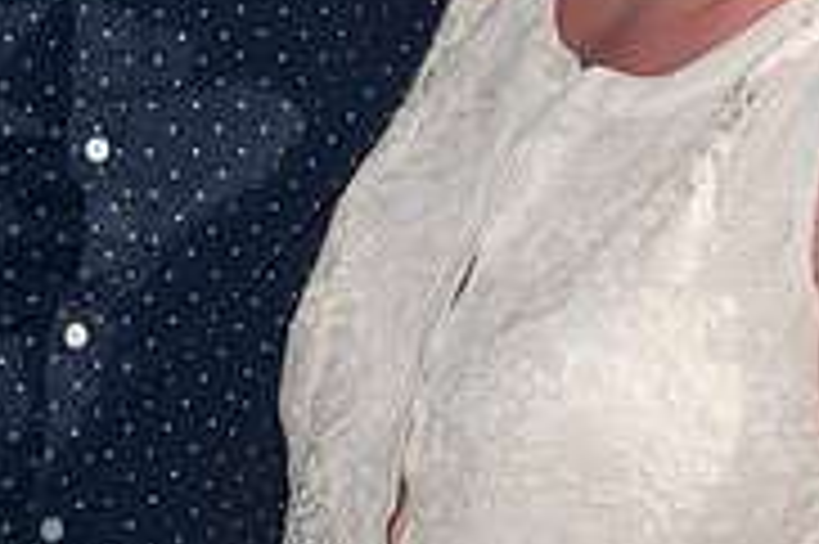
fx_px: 5228
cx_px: 432
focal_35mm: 230
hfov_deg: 9.0
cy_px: -281
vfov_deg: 5.9
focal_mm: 48
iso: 100
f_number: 11
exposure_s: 1/250
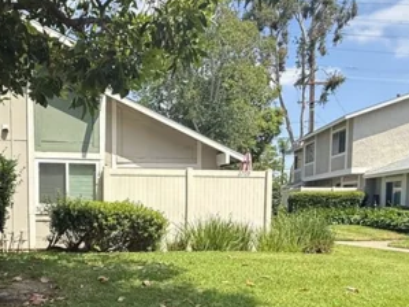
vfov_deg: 39.5
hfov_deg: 51.5
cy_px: 233
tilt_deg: -3.8
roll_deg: -0.5
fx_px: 413
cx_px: 131
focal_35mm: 35
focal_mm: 2.22
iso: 50
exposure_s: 1/1167
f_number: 2.2
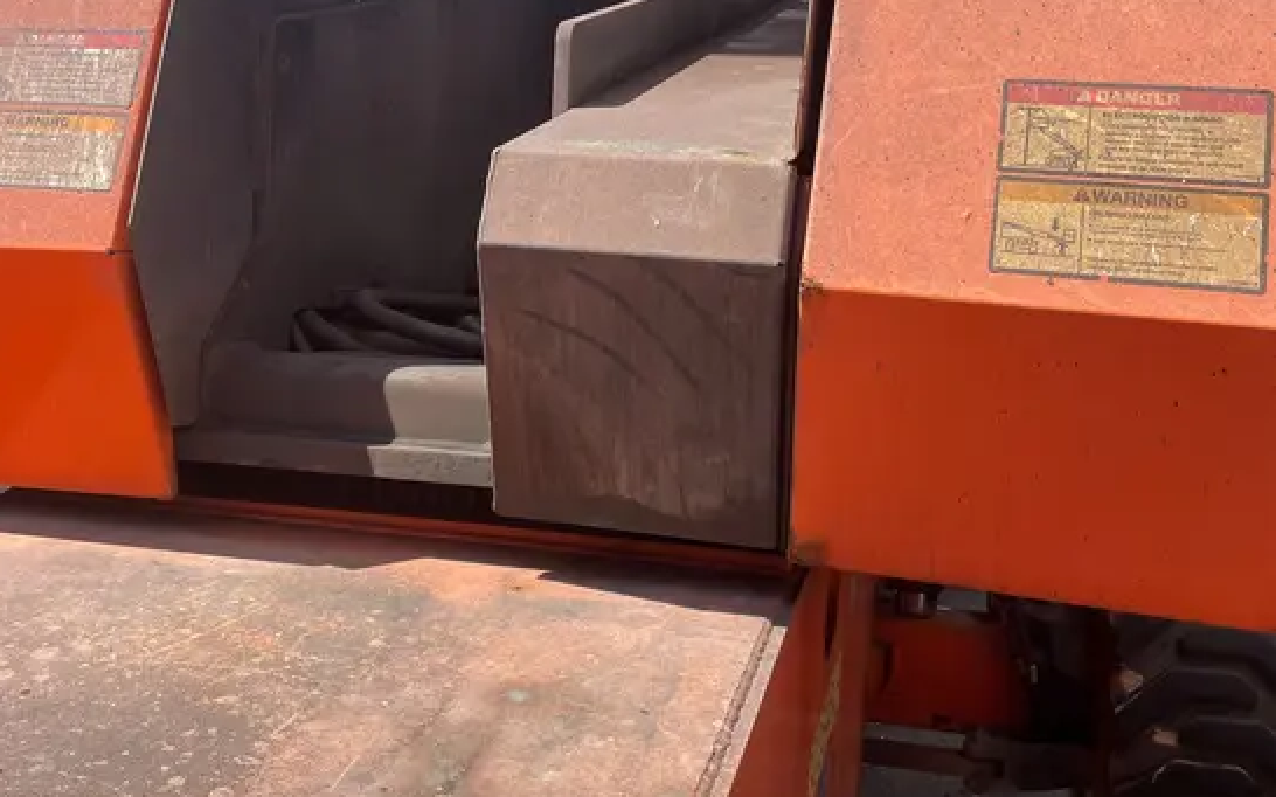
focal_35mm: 37
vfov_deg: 34.3
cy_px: 303
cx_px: 636
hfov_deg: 52.8
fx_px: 1286
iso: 32
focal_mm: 4.2
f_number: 1.6
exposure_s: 1/1366
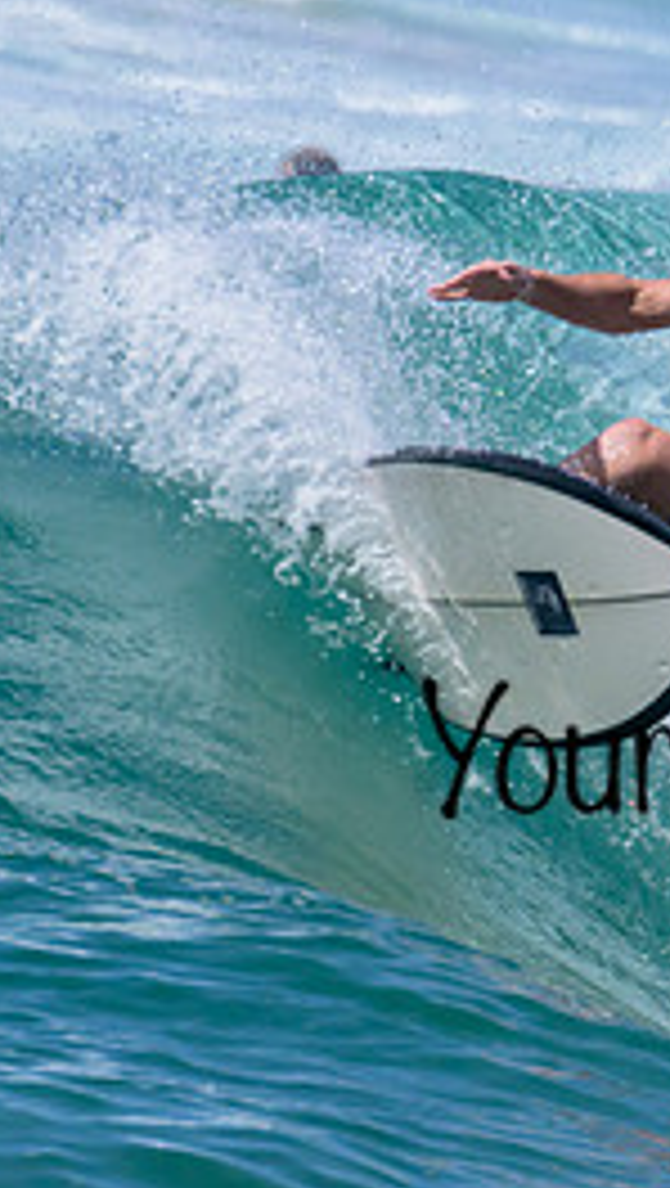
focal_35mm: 2498
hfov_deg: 0.5
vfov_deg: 0.9
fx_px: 78695
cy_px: 397
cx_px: 884
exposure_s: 1/2000
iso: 1000
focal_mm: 800
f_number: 16
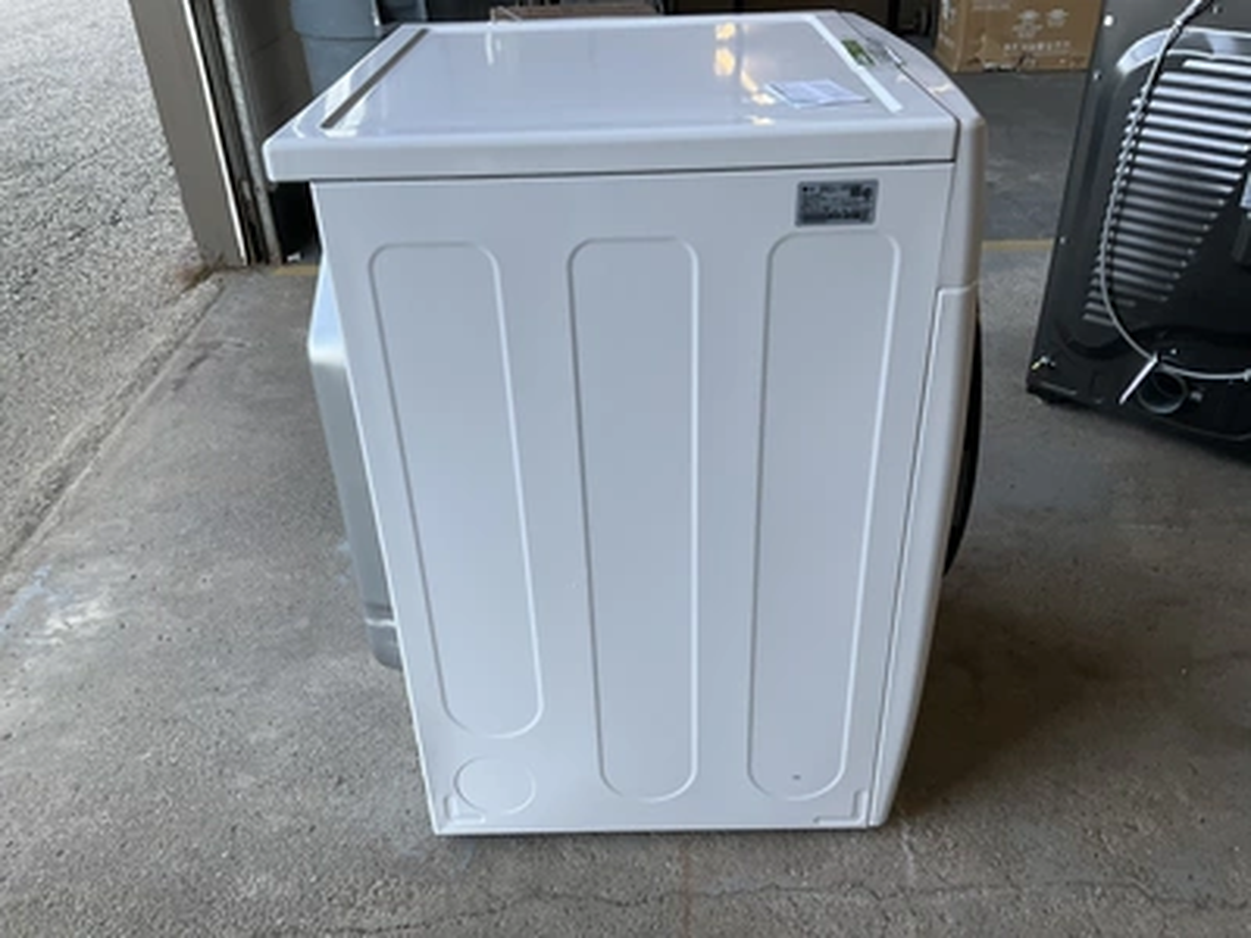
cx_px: 626
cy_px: 469
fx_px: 1048
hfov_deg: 61.7
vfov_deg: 48.2
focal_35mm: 29
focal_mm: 3
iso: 64
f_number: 1.8
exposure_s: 1/120
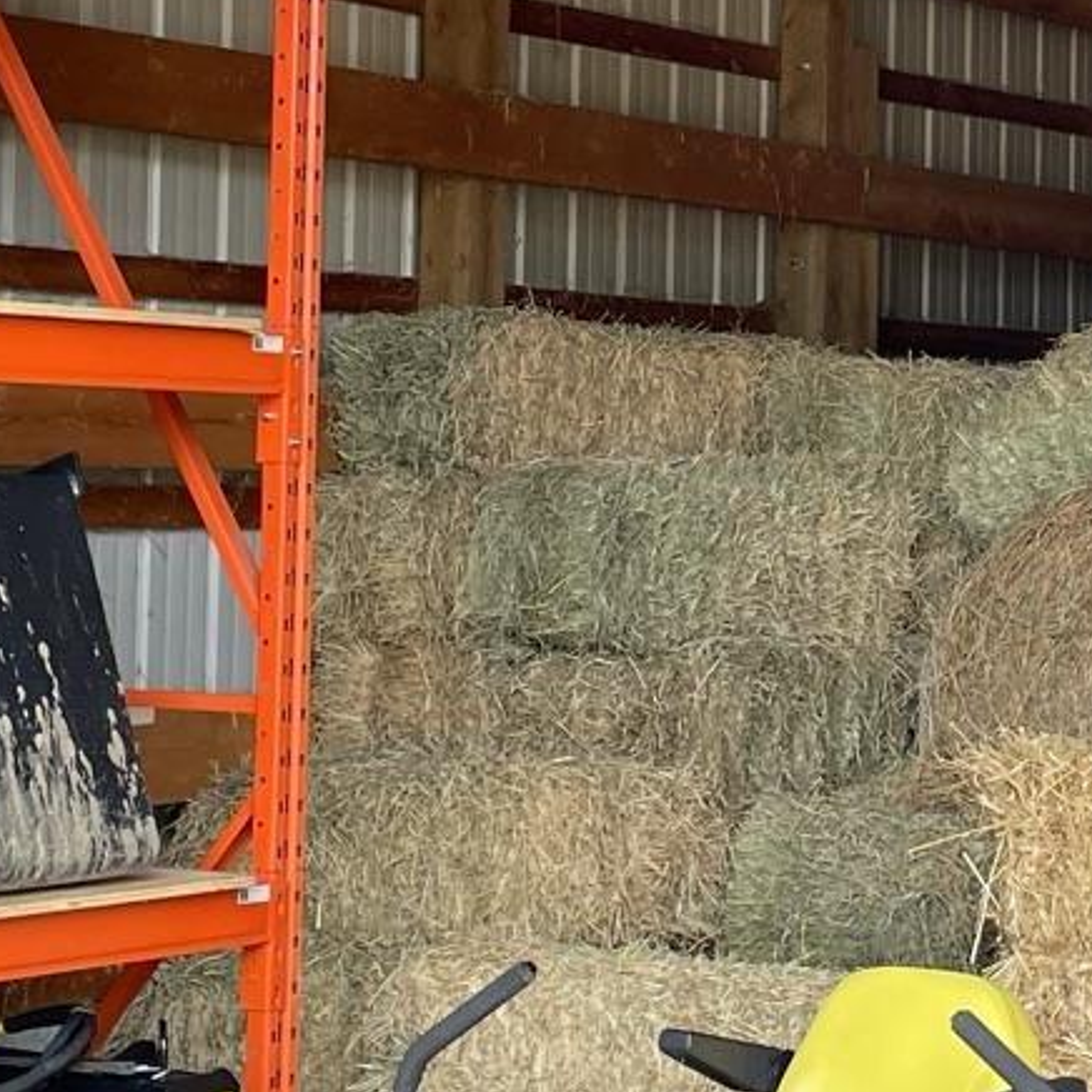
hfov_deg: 16.0
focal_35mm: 108
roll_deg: -0.7
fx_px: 3855
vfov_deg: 16.1
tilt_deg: +2.0
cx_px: 849
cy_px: 413
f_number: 1.6
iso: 64
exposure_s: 1/121
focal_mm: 4.2
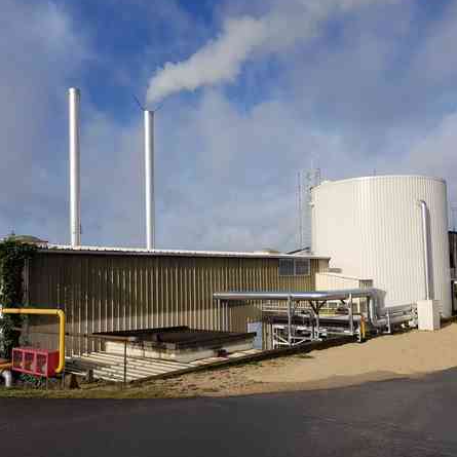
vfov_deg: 52.5
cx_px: 230
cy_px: 246
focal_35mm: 31
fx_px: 463
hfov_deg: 52.5
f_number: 1.7
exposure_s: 1/3800
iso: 40
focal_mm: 4.2
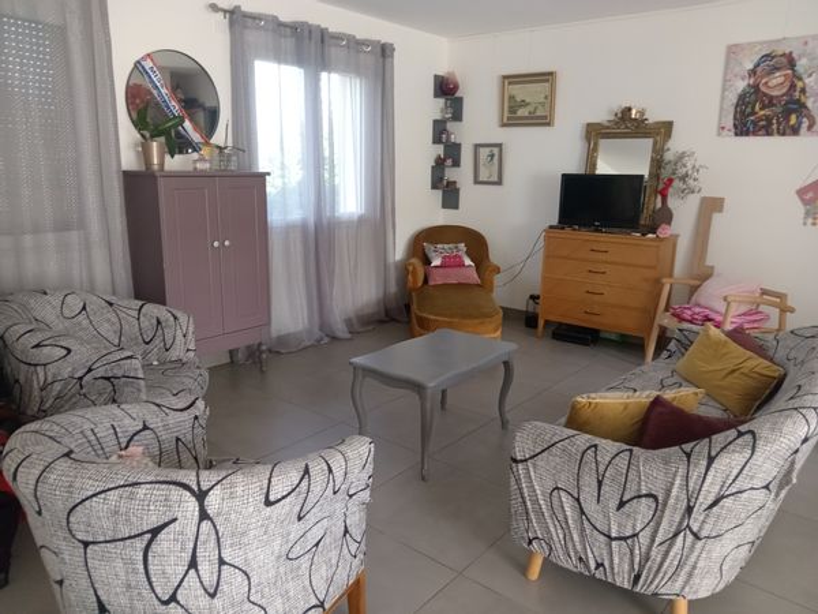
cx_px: 409
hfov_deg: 69.4
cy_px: 307
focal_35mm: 25
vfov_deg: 54.9
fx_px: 591
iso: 304
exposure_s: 1/33.3
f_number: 1.8
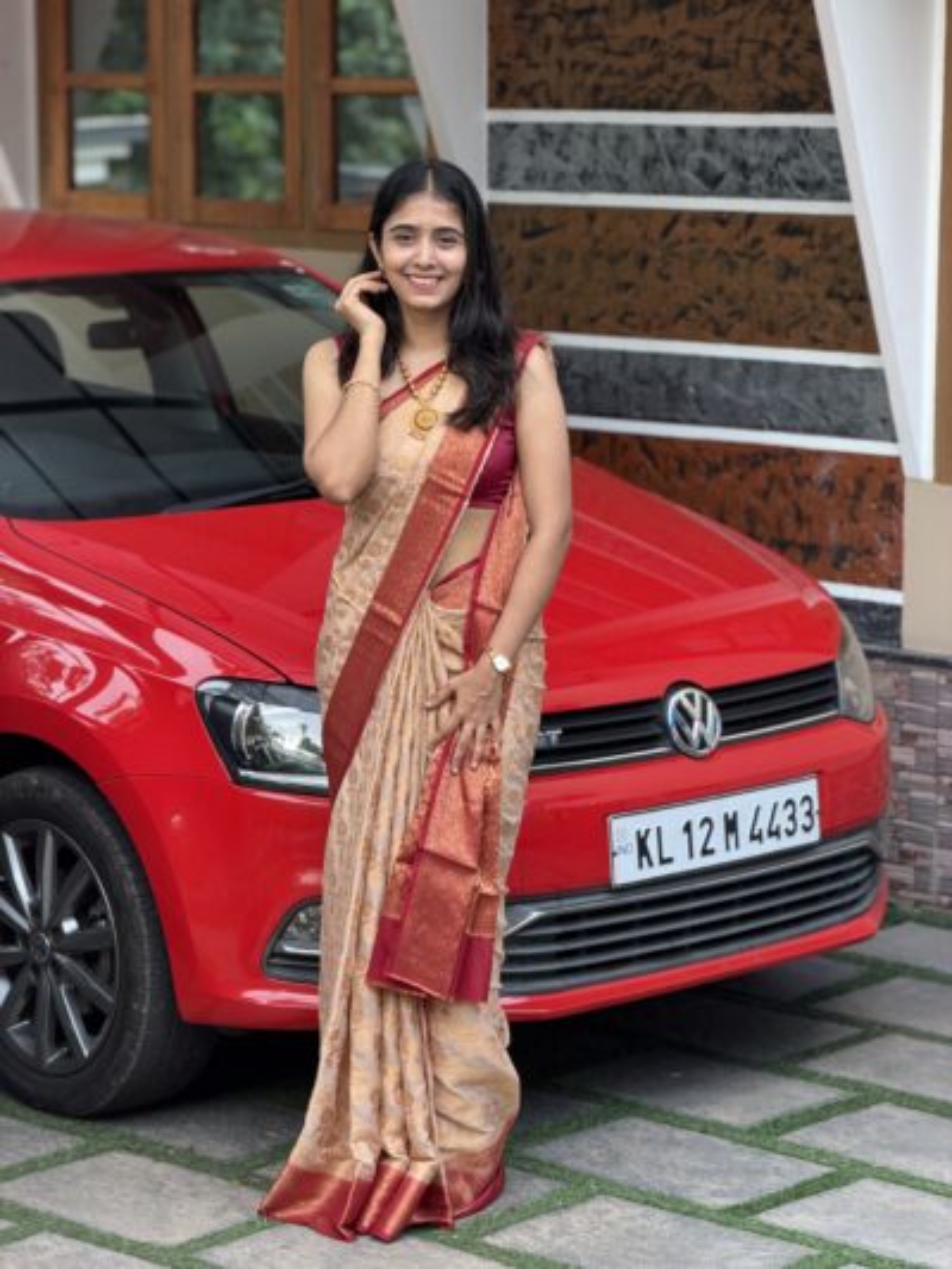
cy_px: 634
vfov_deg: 19.6
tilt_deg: -8.3
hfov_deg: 14.8
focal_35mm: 100
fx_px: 3665
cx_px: 476
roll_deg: +0.0
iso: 125
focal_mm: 16.89
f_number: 2.8
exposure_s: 1/121
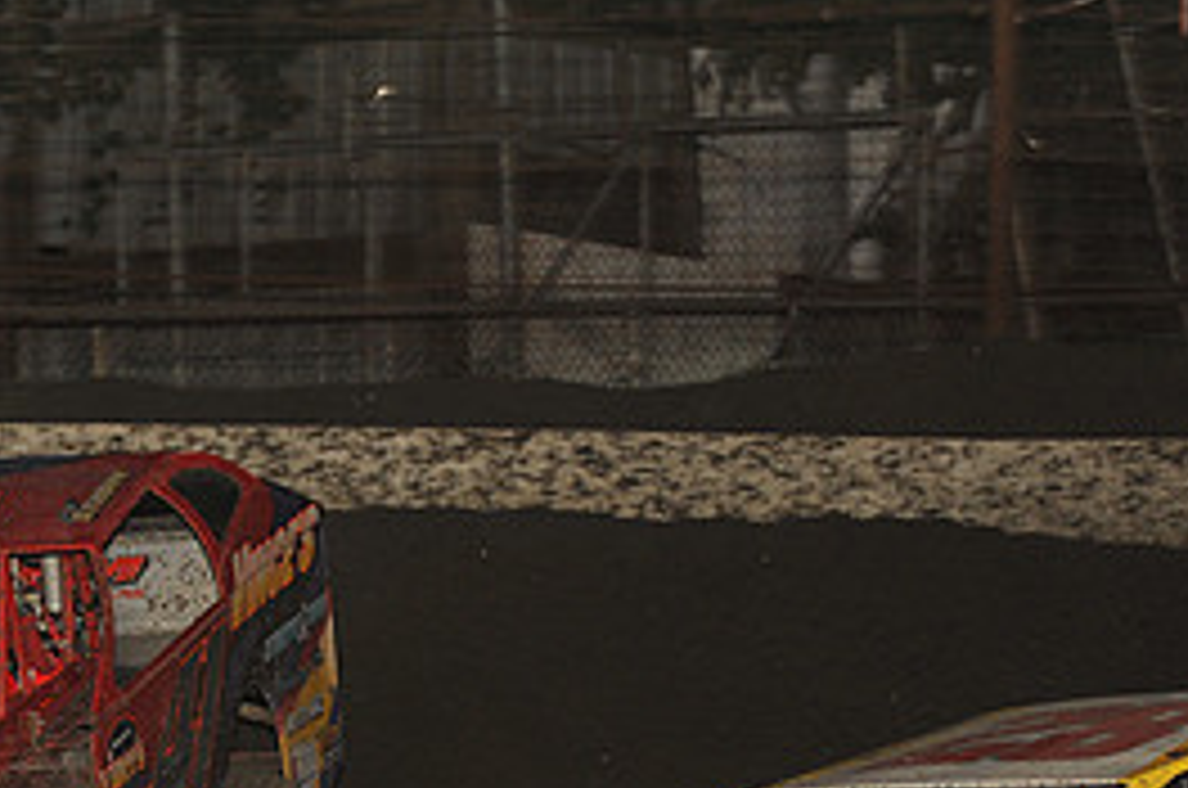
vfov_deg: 5.0
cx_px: 180
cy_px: 820
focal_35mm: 275
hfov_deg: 7.5
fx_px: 9058
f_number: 7.1
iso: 1000
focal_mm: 125
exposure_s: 1/320
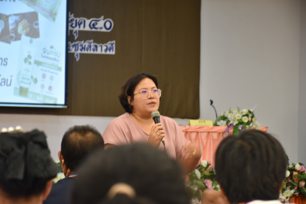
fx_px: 1020
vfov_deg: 11.4
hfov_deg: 17.1
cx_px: 153
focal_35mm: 120
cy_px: 102
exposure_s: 1/13
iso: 800
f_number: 5.3
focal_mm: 80
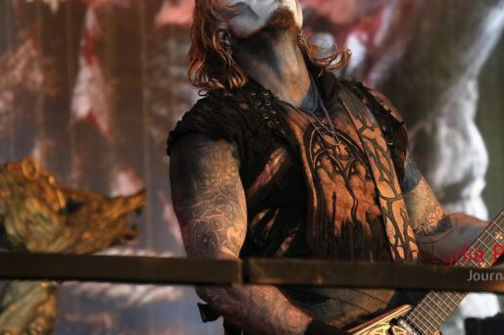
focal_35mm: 296
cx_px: 313
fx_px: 4141
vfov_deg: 4.6
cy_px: 106
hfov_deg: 7.0
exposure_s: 1/250
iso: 500
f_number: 5.6
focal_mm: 132
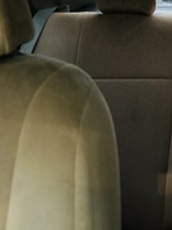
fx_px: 437
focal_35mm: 66
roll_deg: +0.4
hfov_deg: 20.7
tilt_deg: -4.3
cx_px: 210
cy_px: 36
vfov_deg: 28.6
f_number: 1.5
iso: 800
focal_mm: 5.7
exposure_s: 1/30
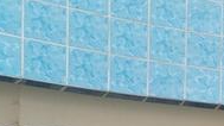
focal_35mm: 107
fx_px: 635
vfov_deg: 10.6
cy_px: 227
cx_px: 346
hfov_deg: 17.7
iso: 164
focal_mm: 4.75
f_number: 1.8
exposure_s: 1/100
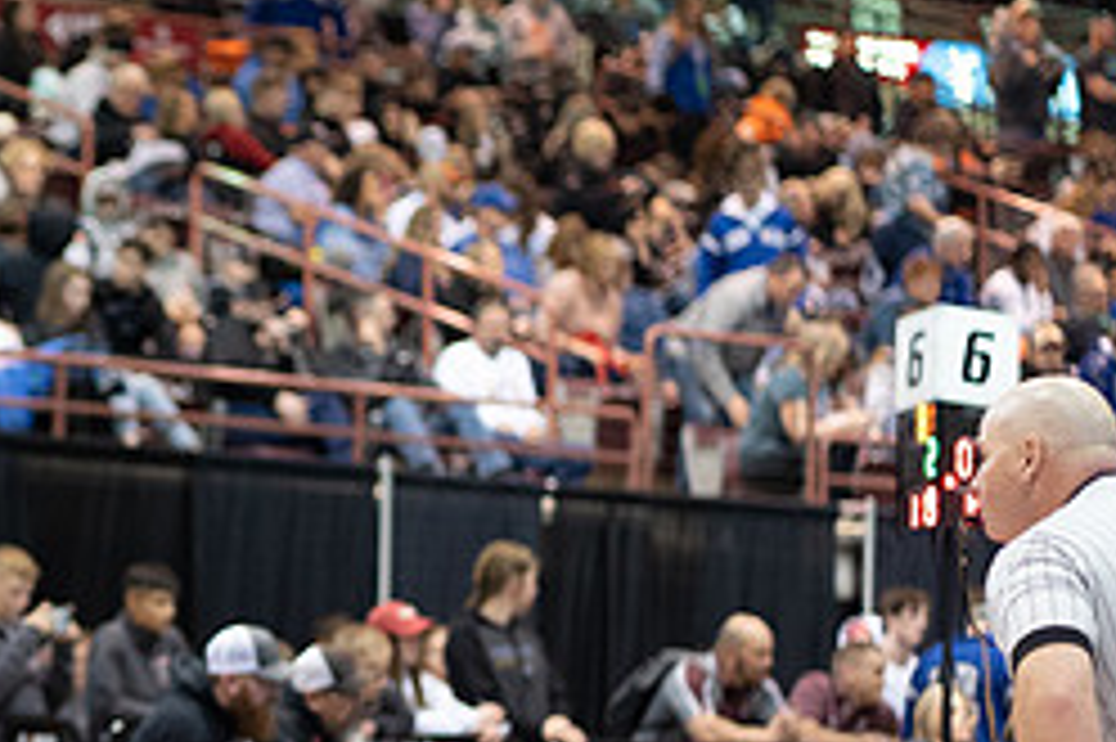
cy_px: 506
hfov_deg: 10.2
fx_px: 6165
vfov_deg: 6.9
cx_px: -144
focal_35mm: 199
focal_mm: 85
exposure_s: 1/500
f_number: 1.8
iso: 2500
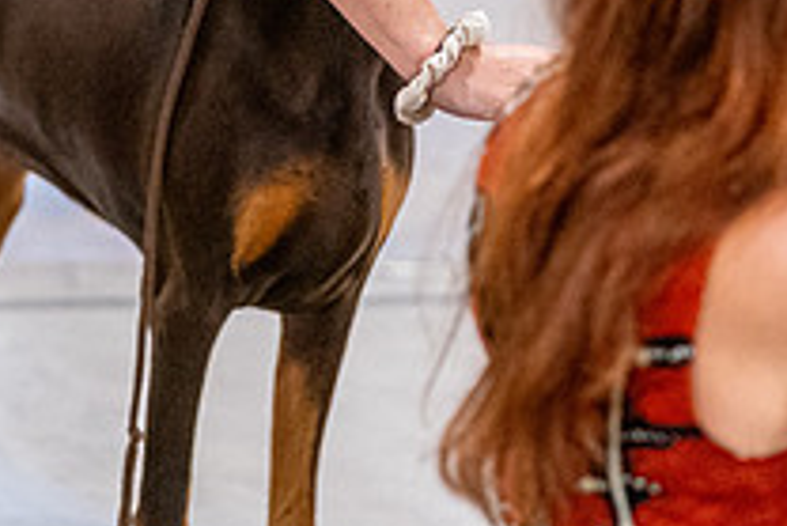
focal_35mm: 354
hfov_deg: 5.8
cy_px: -81
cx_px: 265
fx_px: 7744
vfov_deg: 3.9
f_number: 2.8
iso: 6400
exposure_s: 1/320
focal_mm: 127
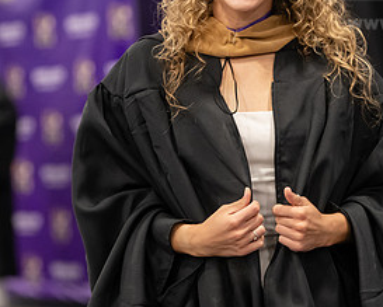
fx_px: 2621
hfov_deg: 8.3
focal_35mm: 231
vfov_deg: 6.7
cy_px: 53
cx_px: 283
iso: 2500
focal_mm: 116
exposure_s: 1/160
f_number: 3.2
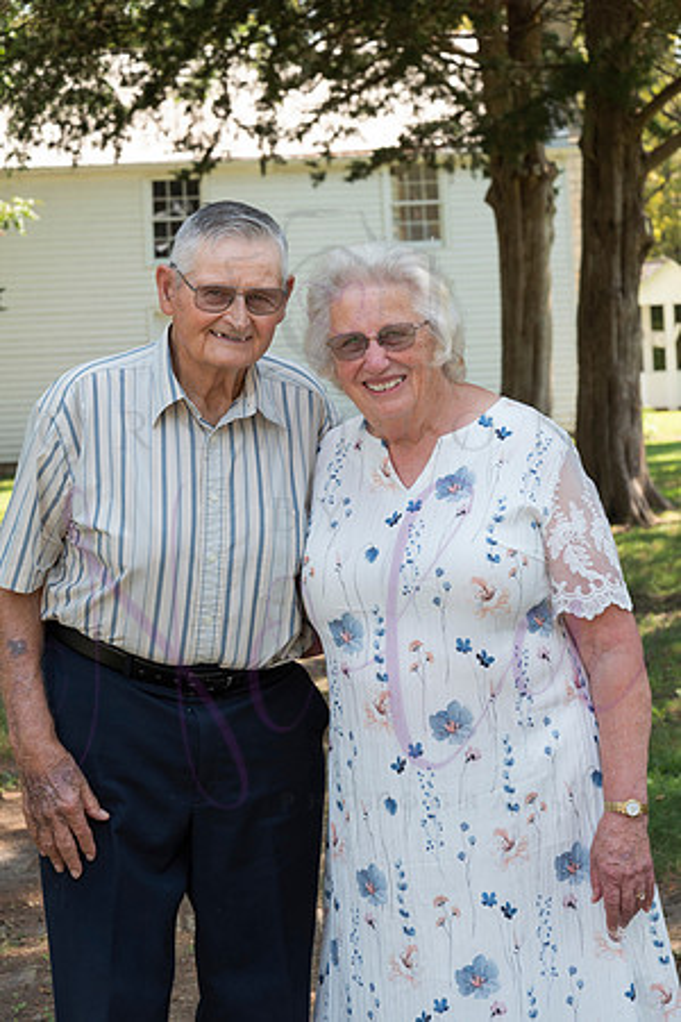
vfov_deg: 23.9
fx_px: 2412
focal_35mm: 85
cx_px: 340
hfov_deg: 16.1
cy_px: 511
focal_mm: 85
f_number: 8
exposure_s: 1/200
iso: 500
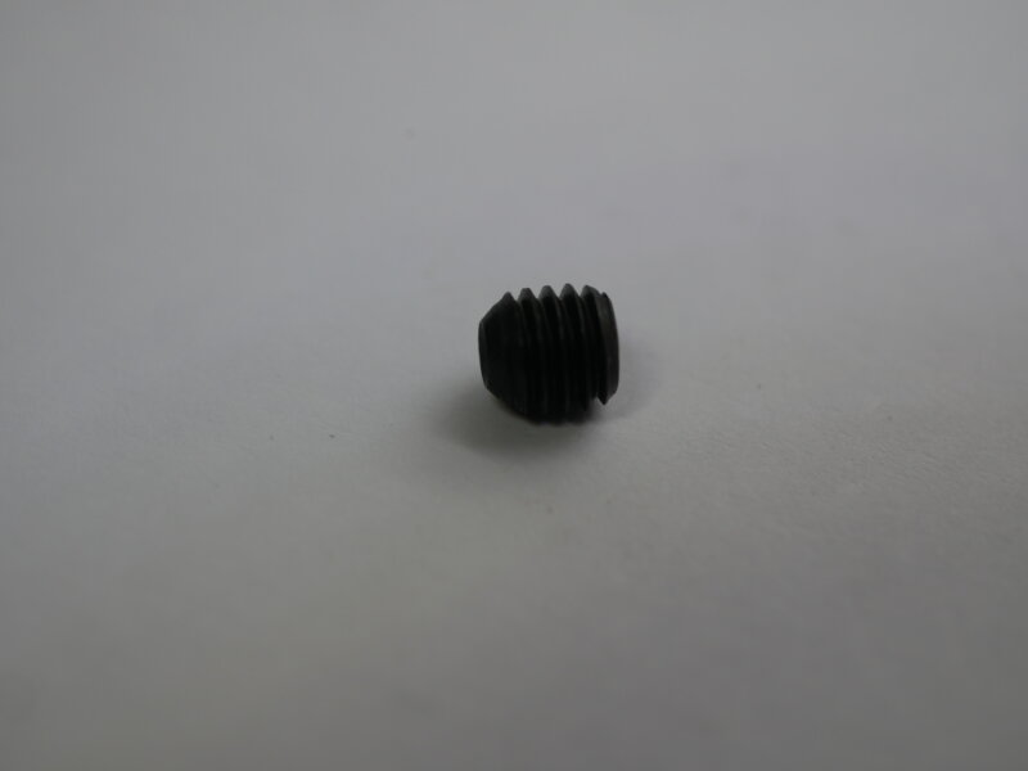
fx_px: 1782
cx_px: 514
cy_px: 386
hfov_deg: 32.2
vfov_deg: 24.4
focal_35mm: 60
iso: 200
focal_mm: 30
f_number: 4
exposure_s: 1/200
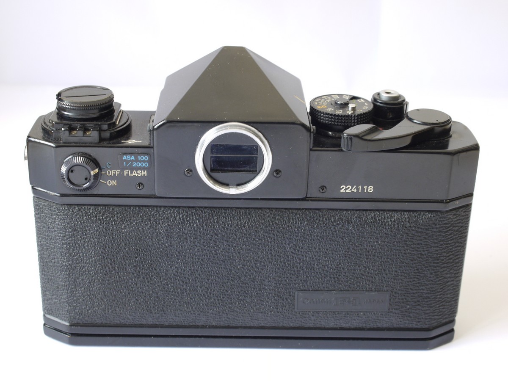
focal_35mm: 60
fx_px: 881
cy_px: 190
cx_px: 254
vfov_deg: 24.4
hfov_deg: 32.2
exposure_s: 1/13
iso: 400
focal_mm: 30
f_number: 8
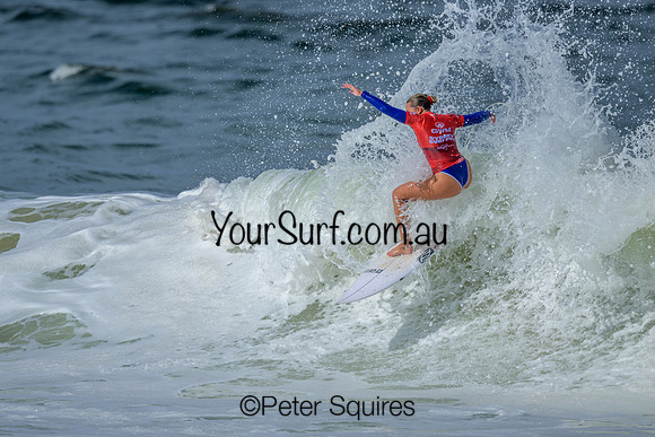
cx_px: 319
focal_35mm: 1004
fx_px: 18263
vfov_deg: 1.4
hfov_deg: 2.1
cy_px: 215
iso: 110
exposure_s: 1/2000
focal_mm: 800
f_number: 6.3
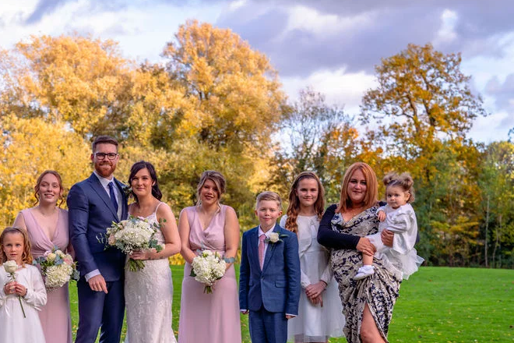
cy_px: 242
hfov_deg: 33.3
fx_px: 842
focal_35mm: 59
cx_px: 128
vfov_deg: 22.8
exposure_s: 1/250
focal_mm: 38
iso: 100
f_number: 2.8
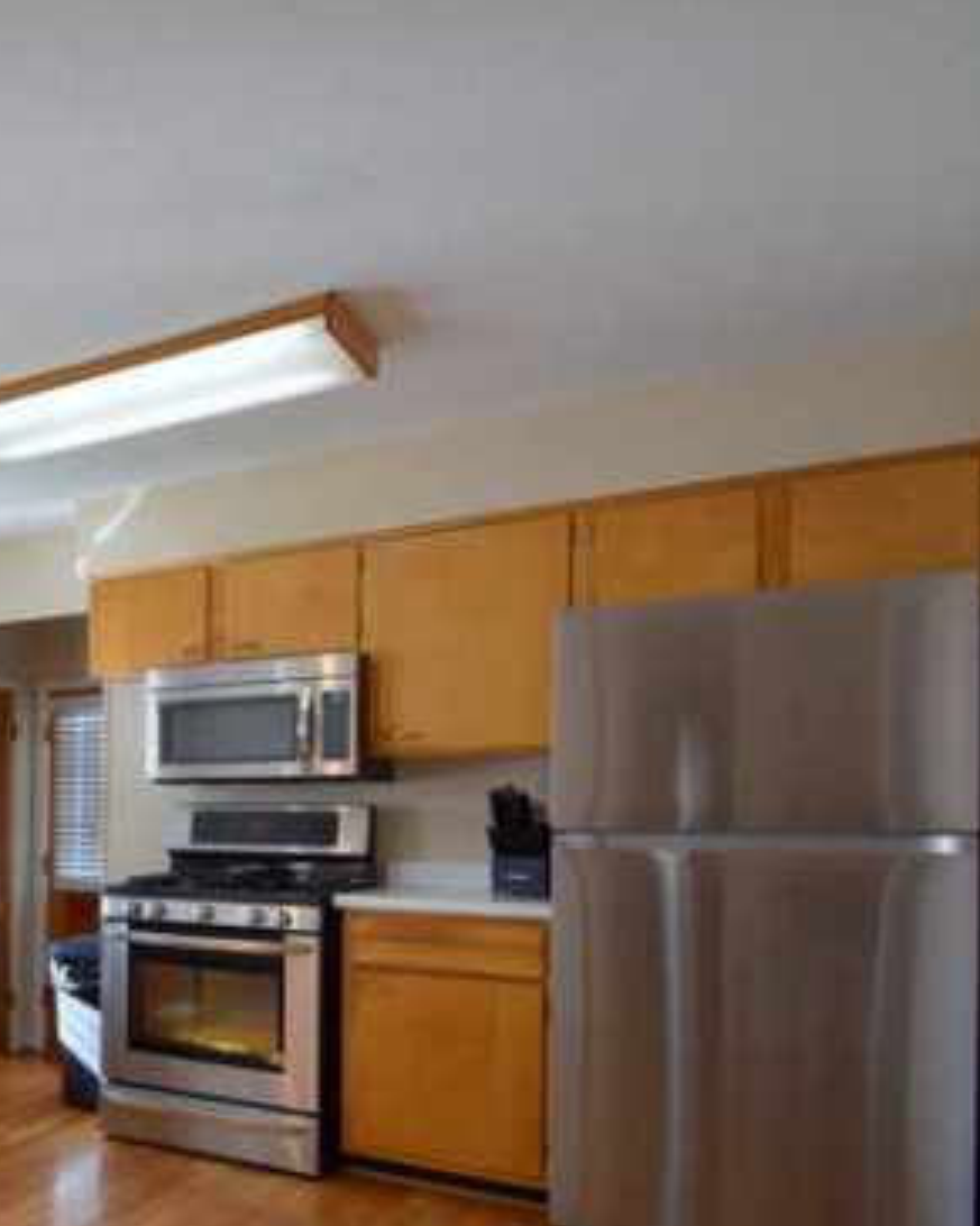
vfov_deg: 58.9
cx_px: -140
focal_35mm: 29
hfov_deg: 39.2
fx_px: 1052
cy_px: 829
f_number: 5
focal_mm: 10
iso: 400
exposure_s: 1/100
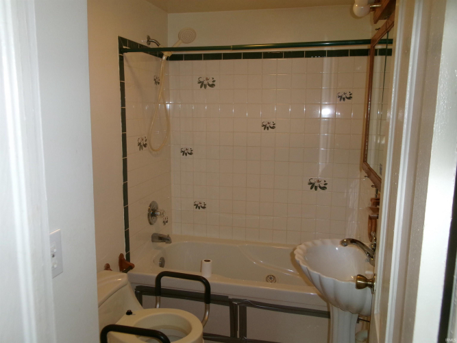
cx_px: 228
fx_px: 370
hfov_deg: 63.5
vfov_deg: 49.7
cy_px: 172
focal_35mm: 28
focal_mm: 5.1
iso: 200
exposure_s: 1/34
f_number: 3.9
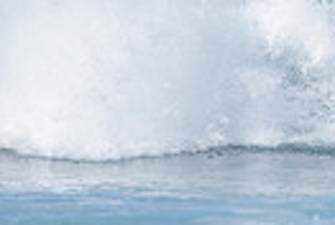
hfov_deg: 0.9
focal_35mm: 2207
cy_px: -83
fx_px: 20584
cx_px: 473
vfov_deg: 0.6
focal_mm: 500
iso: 250
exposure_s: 1/2500
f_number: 6.3
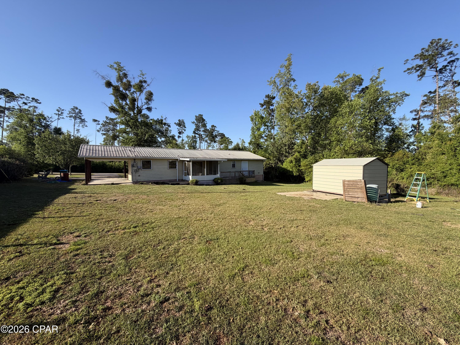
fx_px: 186
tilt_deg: -3.2
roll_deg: +0.9
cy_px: 172
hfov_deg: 102.1
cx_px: 230
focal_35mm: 14
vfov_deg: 85.7
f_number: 2.2
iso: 40
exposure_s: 1/770
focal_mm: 2.22
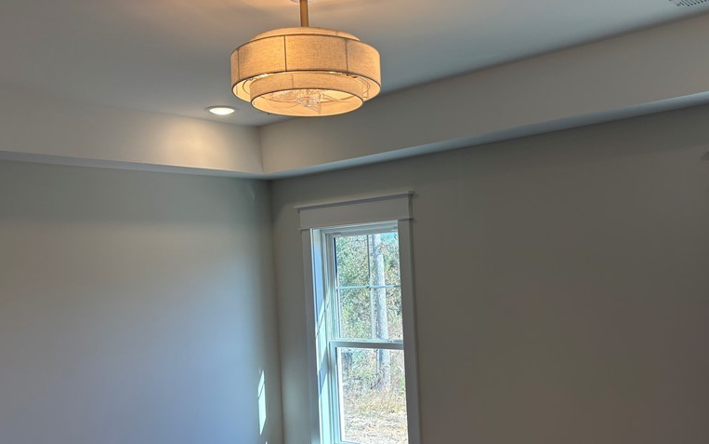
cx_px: 398
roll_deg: +3.3
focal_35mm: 37
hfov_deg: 52.6
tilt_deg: -0.8
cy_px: 278
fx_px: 715
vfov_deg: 34.3
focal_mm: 5.96
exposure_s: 1/399
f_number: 1.6
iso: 64
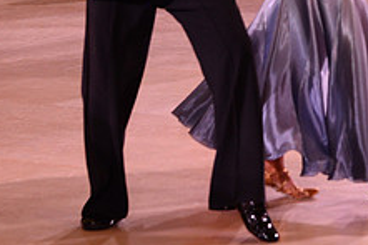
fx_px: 2809
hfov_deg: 7.5
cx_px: 271
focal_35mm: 275
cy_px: -125
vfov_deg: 5.0
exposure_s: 1/250
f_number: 6.3
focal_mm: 105
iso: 2500
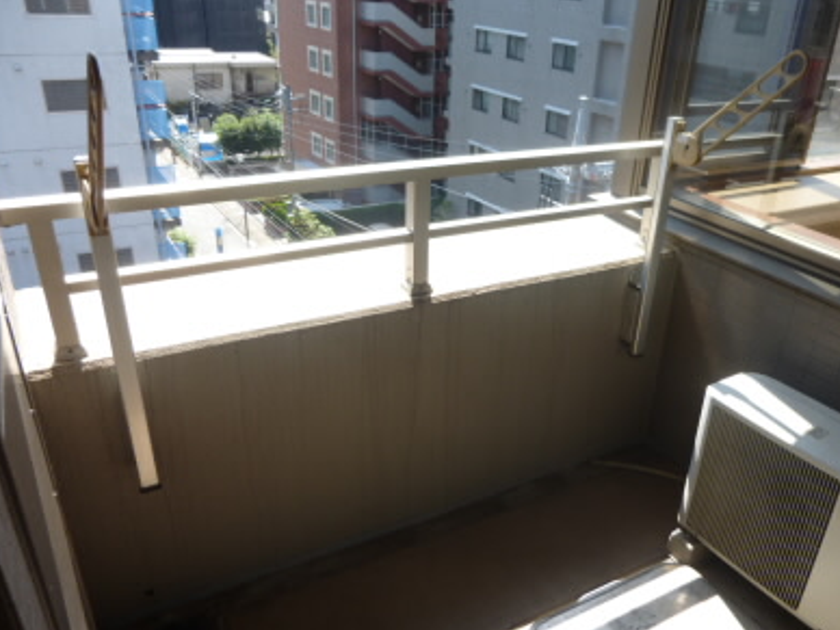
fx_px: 704
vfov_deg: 48.1
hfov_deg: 61.5
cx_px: 468
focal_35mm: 29
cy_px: 358
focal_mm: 4.5
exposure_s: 1/320
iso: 100
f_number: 3.1
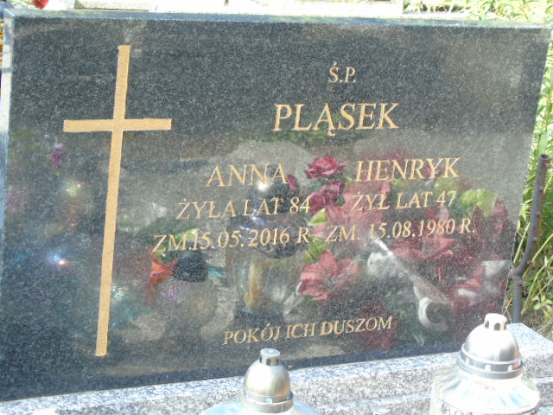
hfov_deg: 23.8
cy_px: 208
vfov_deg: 18.0
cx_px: 276
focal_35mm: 82
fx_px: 1310
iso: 80
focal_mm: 15
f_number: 4.1
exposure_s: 1/50
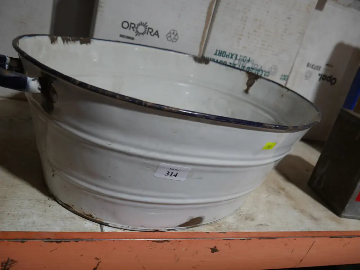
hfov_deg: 56.8
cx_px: 180
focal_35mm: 32
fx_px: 333
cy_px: 135
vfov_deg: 44.2
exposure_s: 1/80
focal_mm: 16
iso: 200
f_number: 3.6
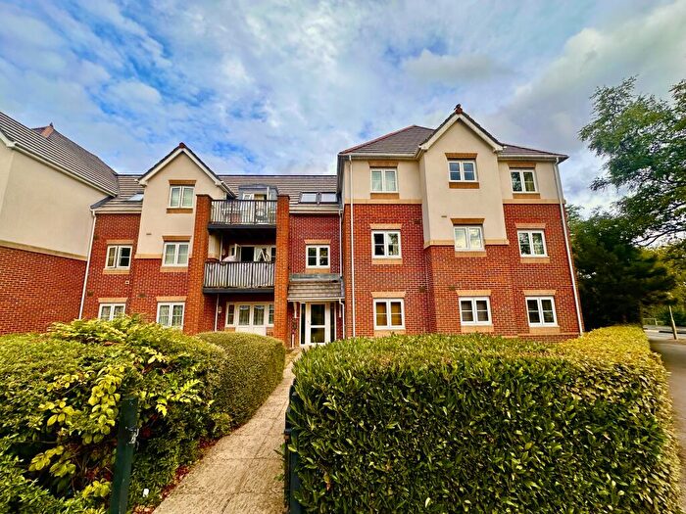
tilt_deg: +10.9
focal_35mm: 14
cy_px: 257
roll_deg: +1.6
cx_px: 343
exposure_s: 1/419
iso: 40
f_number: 2.2
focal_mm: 2.22
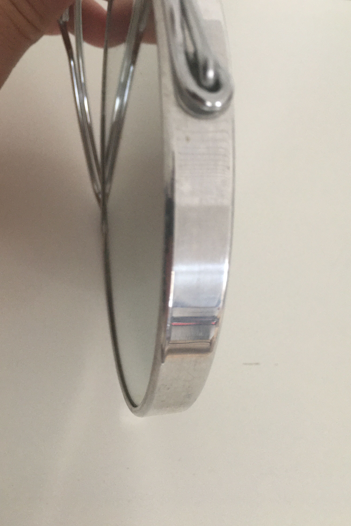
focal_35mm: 31
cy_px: 260
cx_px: 191
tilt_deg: -63.8
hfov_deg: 42.3
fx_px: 453
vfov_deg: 60.3
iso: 200
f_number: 2.2
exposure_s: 1/25
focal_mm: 4.15
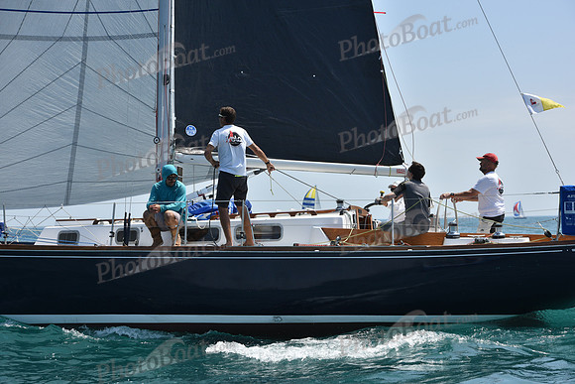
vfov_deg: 14.4
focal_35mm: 95
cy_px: 192
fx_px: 1518
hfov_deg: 21.5
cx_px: 288
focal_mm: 95
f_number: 7.1
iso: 250
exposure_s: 1/1250
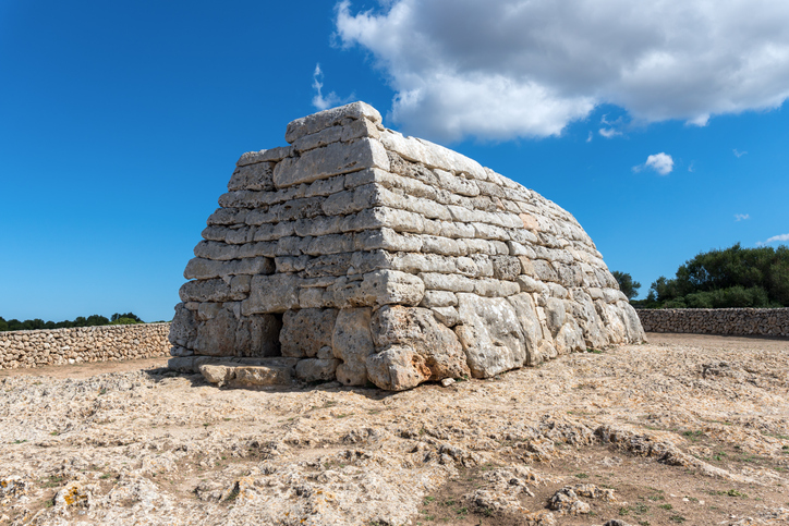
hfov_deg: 61.9
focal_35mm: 30
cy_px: 263
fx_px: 658
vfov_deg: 43.6
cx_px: 394
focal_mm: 20
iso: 100
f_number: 5
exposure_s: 1/1600
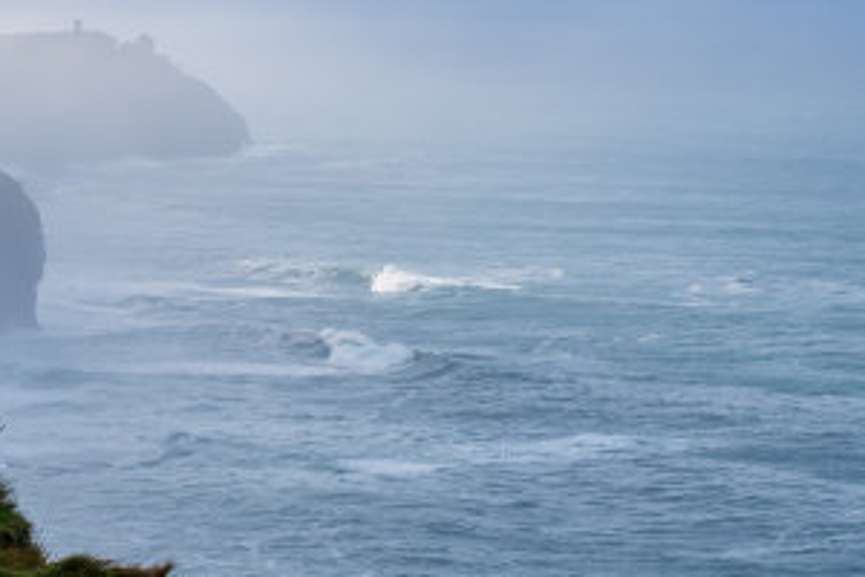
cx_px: 228
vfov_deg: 12.5
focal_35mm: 108
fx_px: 2595
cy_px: 9
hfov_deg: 18.8
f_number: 5.6
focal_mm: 35
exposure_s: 1/1000
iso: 400
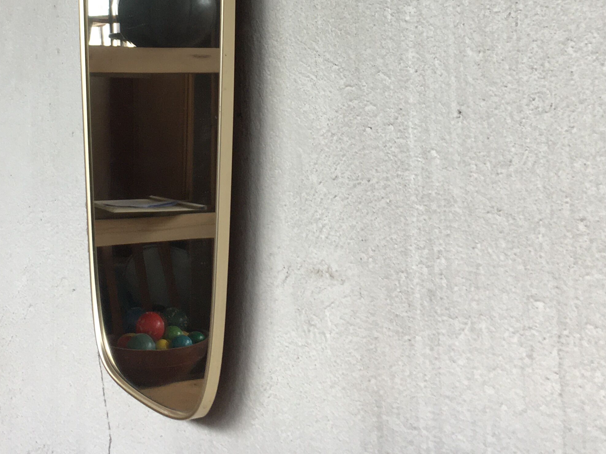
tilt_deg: +4.3
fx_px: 1033
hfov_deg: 32.5
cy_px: 27
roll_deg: +1.1
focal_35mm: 59
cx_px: 211
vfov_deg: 24.0
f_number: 2.2
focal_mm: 4.15
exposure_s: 1/100
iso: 40
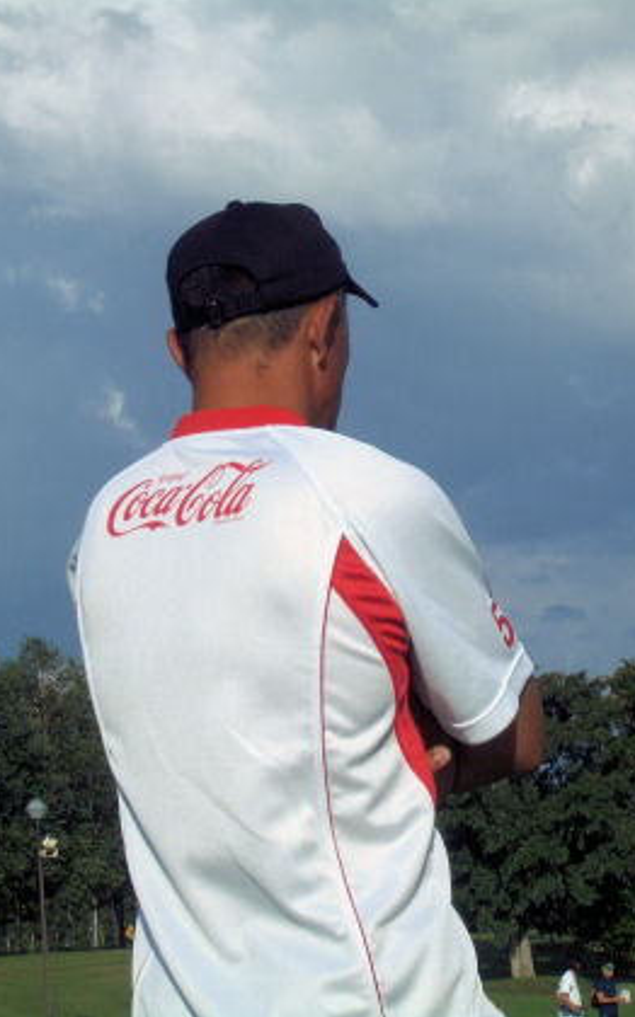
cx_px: 333
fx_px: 3105
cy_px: 508
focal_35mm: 112
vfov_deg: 18.6
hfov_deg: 11.7
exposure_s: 1/640
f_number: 7.7
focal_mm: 17.4
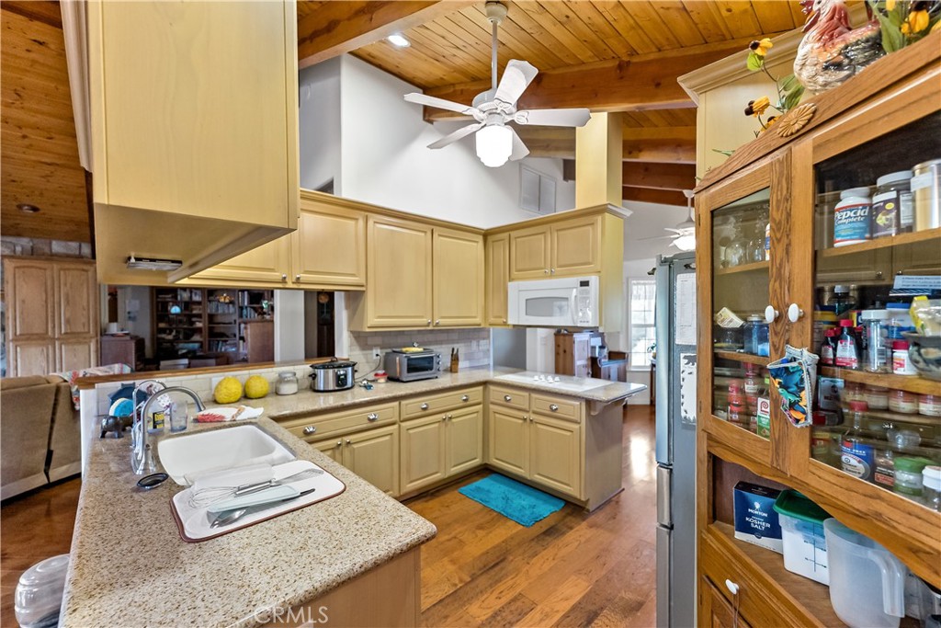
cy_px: 314
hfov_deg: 101.9
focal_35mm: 15
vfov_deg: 78.9
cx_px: 470
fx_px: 382
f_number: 2.8
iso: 1600
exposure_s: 1/160
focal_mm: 14.6
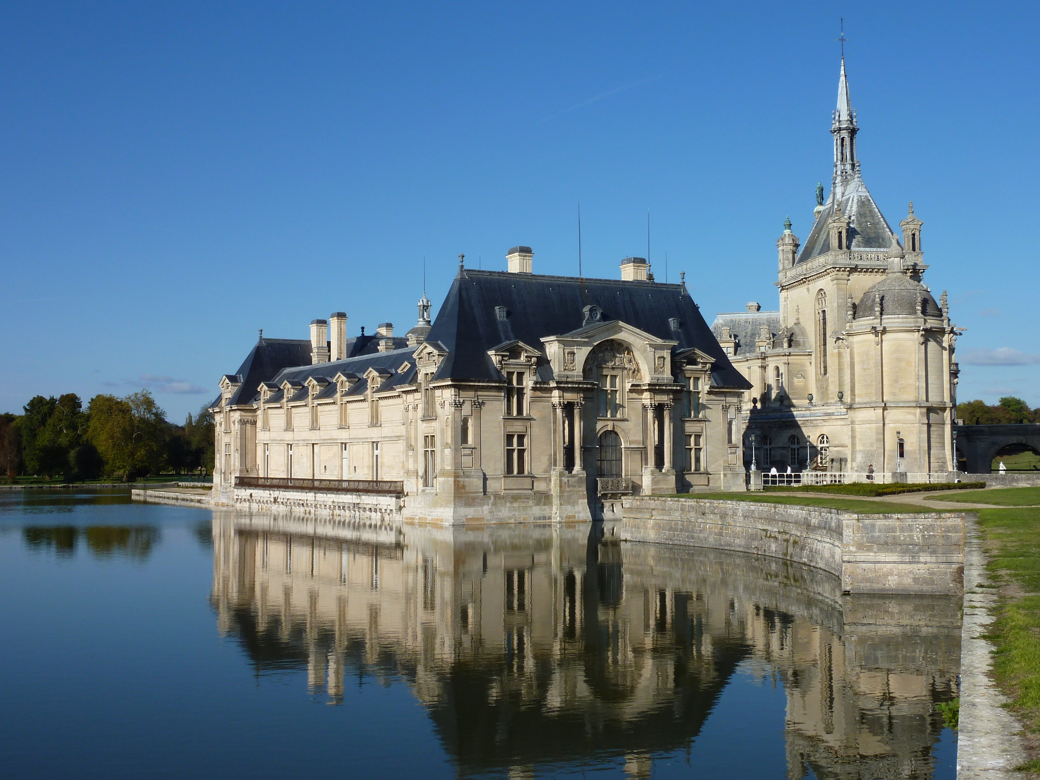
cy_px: 390
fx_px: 1262
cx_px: 520
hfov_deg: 44.8
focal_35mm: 42
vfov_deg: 34.3
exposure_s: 1/500
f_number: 5.6
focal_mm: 6.9
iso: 80
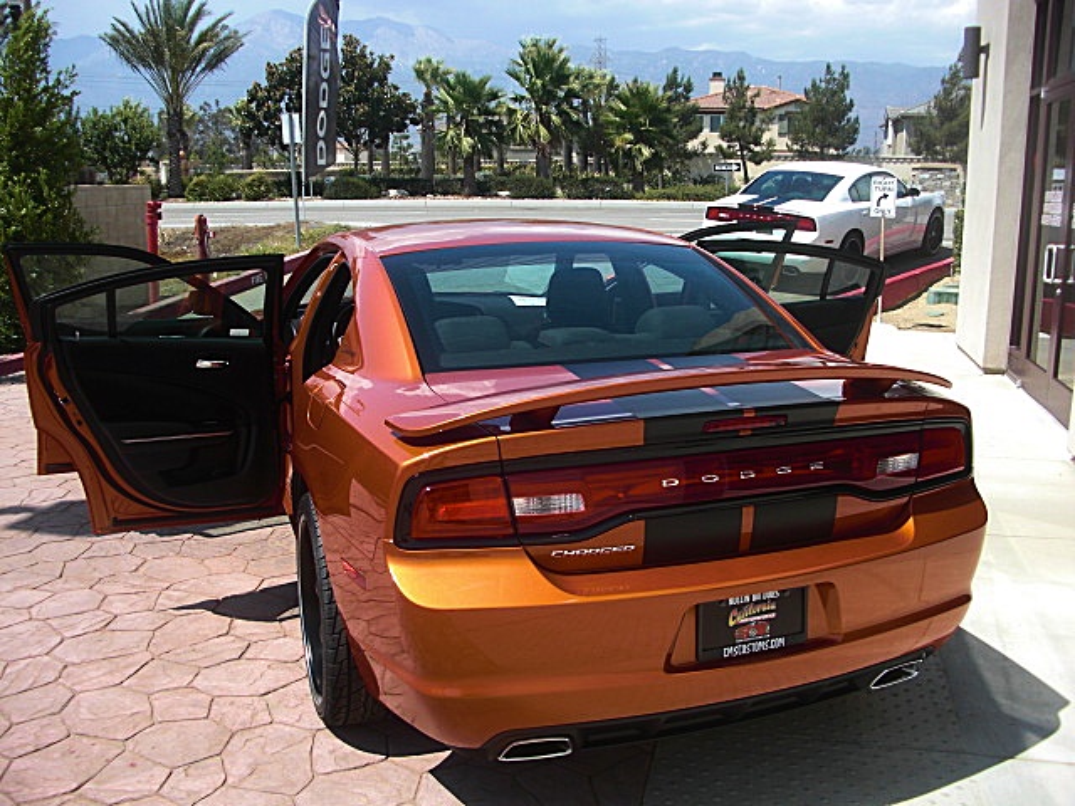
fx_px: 1118
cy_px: 403
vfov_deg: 39.7
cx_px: 538
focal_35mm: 36
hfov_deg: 51.4
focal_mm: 6.3
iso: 50
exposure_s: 1/800
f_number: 2.8
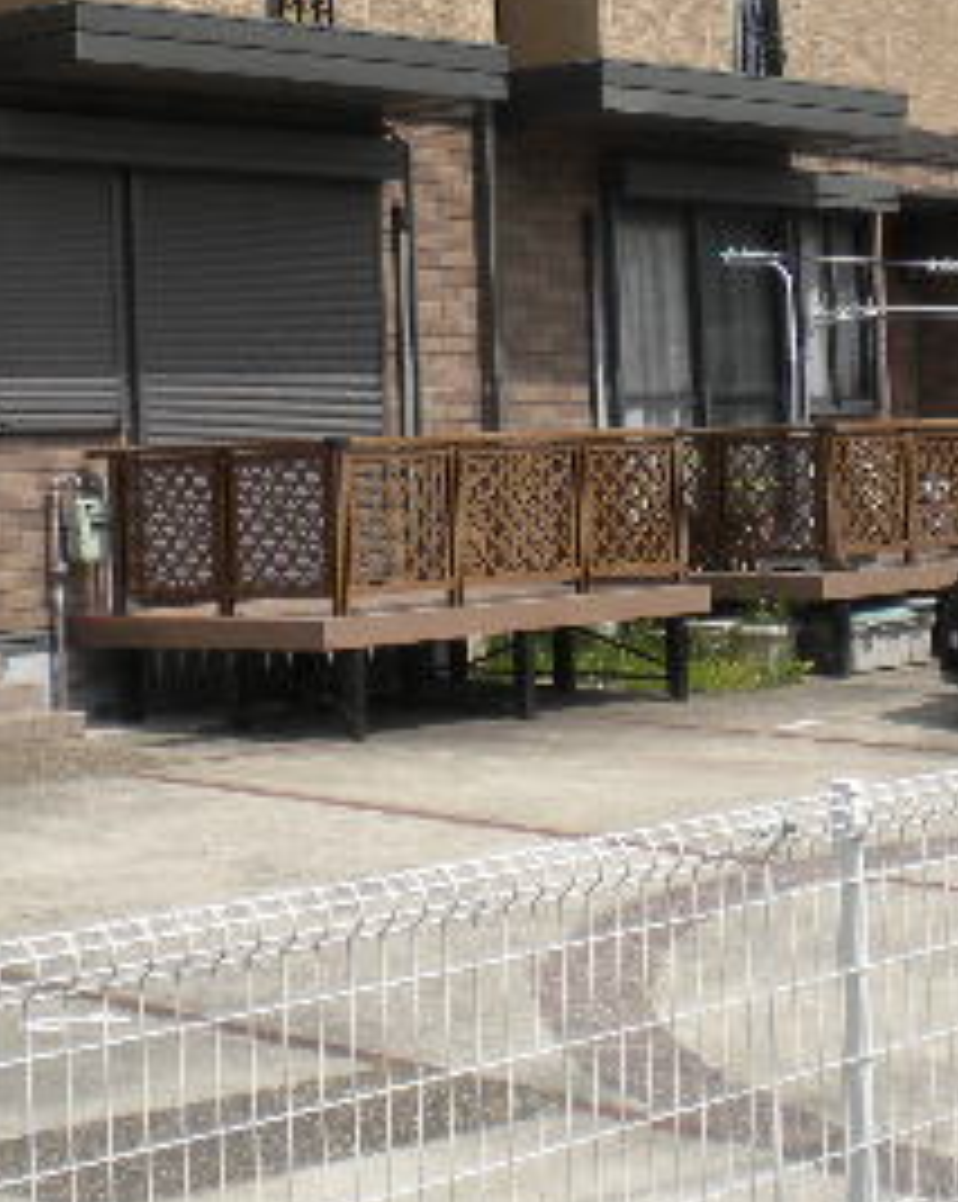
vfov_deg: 23.1
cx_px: 634
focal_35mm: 82
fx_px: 2911
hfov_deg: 18.6
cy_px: 293
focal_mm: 6.3
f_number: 4.6
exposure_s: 1/764
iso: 80
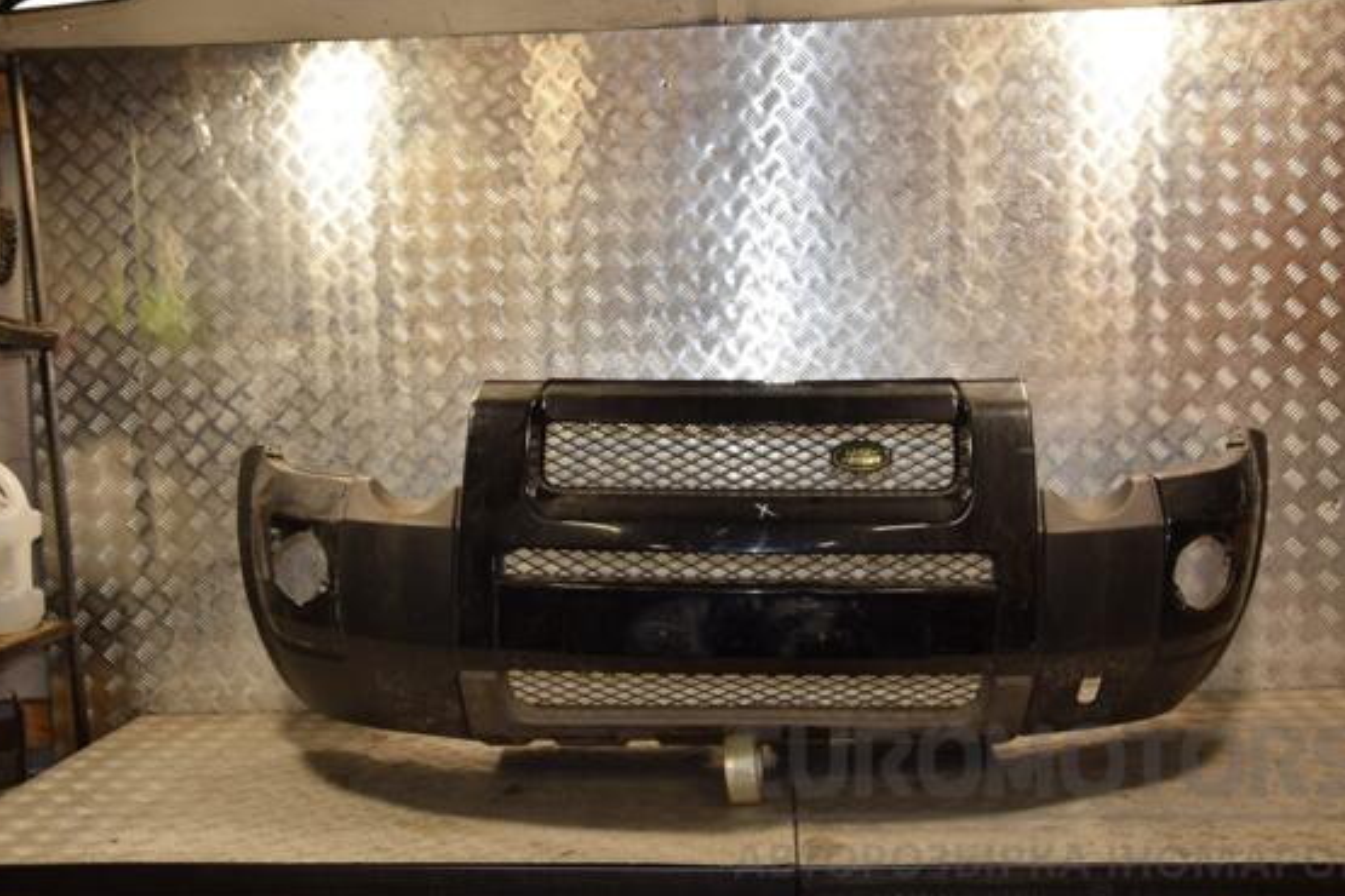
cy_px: 438
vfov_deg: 33.0
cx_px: 688
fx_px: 1515
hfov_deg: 47.9
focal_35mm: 41
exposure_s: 1/200
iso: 800
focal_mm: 25
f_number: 5
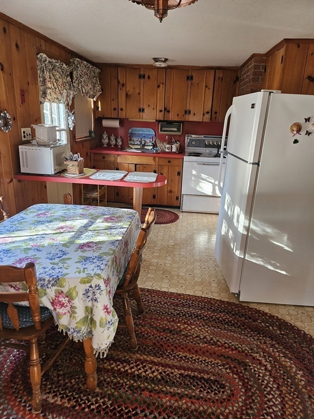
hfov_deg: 56.8
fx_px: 290
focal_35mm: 24
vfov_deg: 71.6
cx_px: 157
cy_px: 210
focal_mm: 5
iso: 800
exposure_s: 1/120
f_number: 1.8
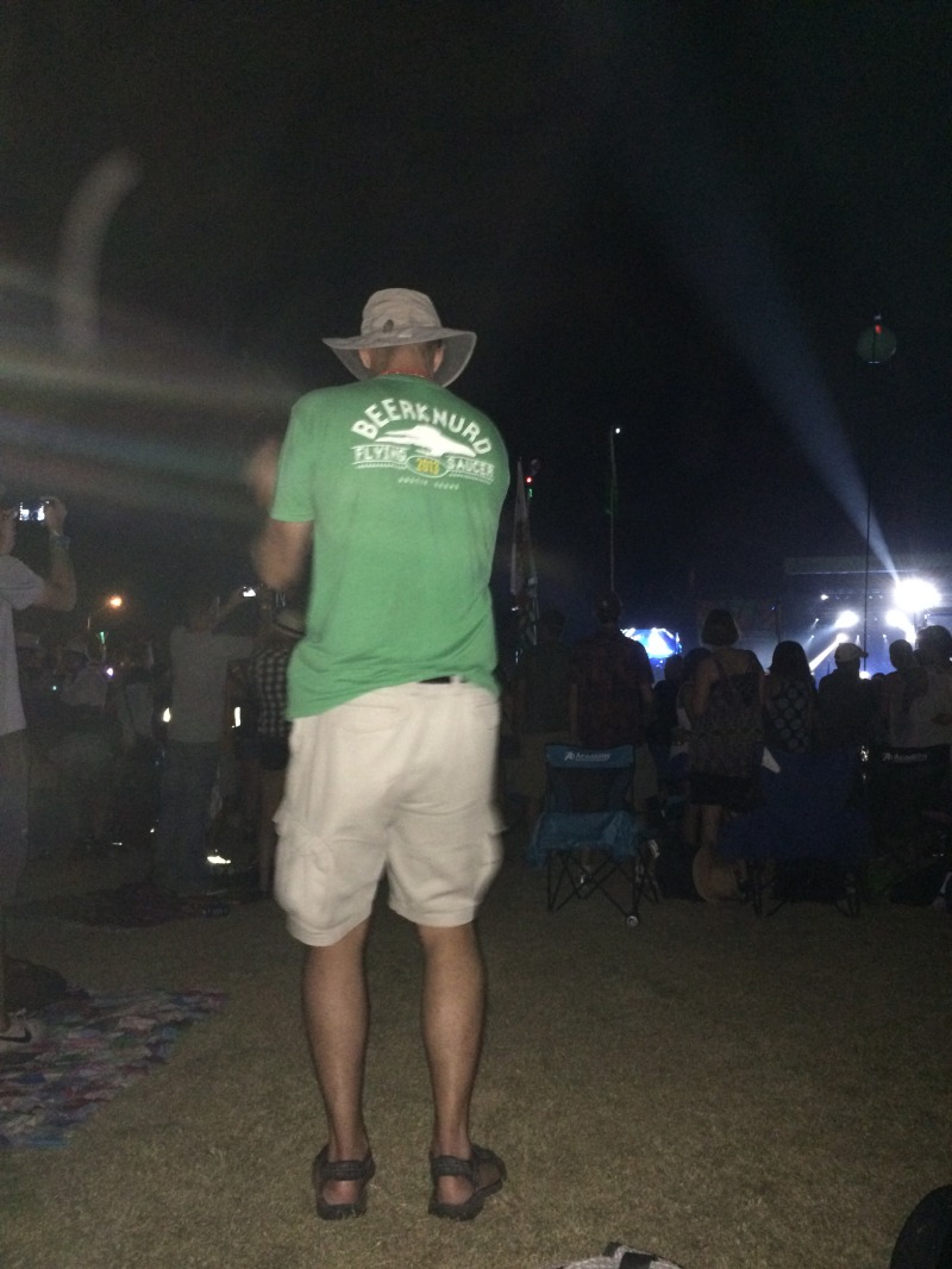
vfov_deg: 61.6
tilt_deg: +2.9
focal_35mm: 29
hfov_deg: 48.2
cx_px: 476
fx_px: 1063
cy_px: 634
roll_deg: +0.6
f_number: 2.2
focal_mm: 4.15
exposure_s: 1/16
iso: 400
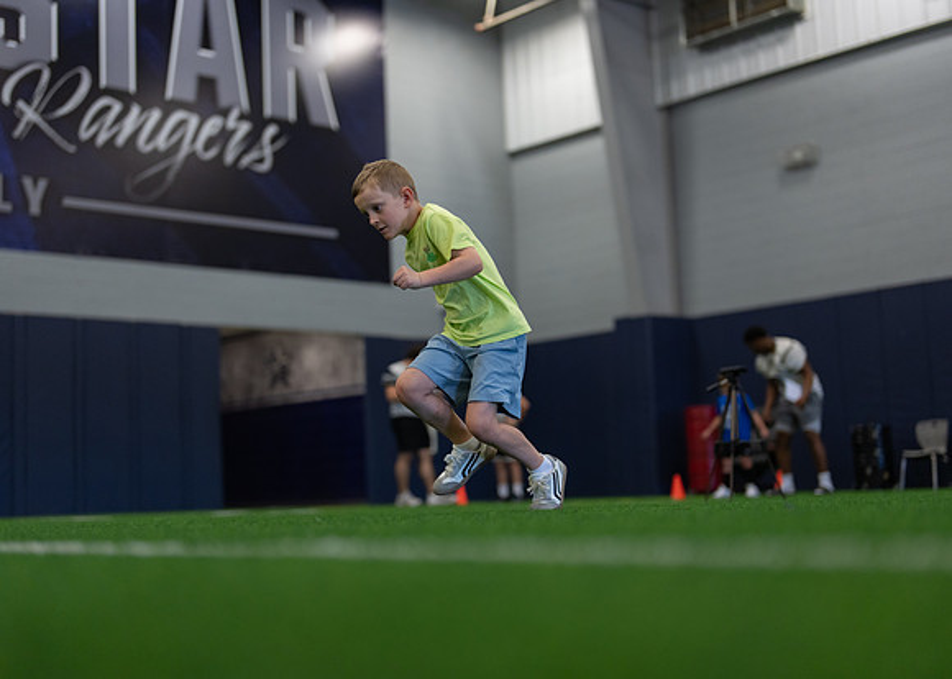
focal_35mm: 53
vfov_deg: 26.6
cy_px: 340
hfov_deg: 36.7
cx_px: 476
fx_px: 1436
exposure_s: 1/1000
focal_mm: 50
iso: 1000
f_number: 1.4
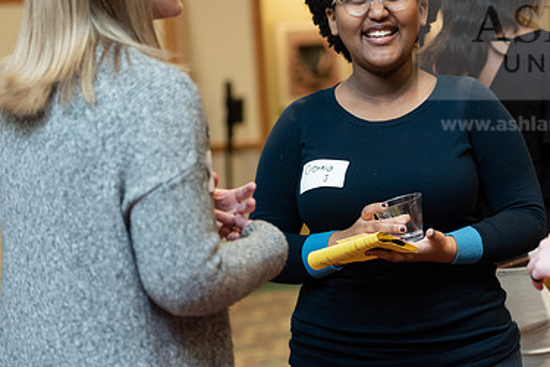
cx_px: 374
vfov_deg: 10.3
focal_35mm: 133
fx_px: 2032
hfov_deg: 15.4
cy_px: 155
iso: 1600
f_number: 3.5
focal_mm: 86
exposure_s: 1/200
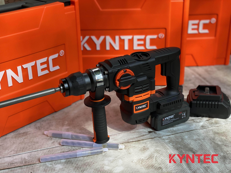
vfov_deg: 28.0
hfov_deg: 36.8
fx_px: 347
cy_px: 86
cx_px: 116
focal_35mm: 52
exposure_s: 1/122
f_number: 2
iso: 32
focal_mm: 6
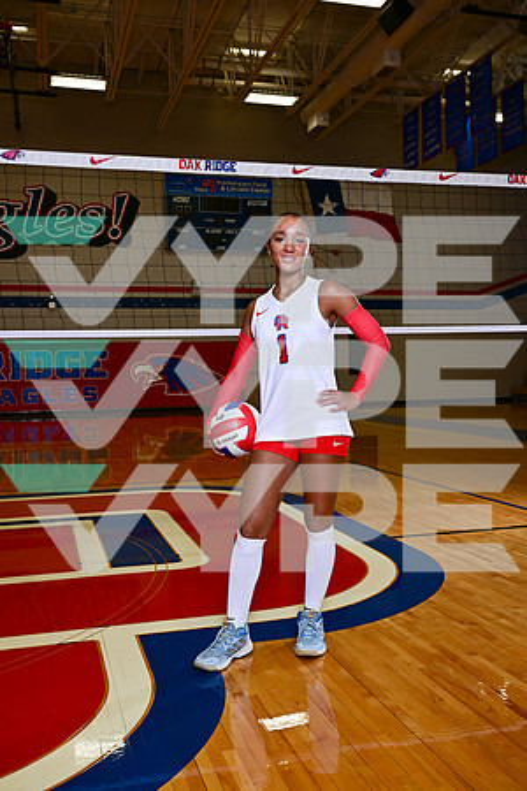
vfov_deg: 54.4
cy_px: 396
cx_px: 264
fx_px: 768
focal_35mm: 35
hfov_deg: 37.9
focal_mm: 35
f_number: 6.3
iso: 400
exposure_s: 1/200
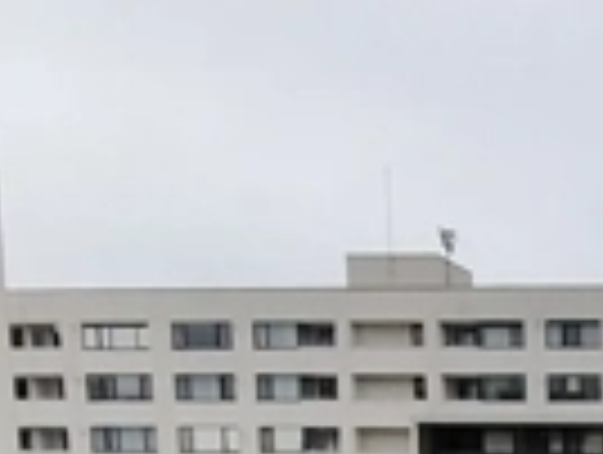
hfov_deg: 21.4
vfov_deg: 16.2
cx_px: 909
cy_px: 832
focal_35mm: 76
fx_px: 1326
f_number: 2.2
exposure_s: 1/710
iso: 100
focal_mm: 1.42
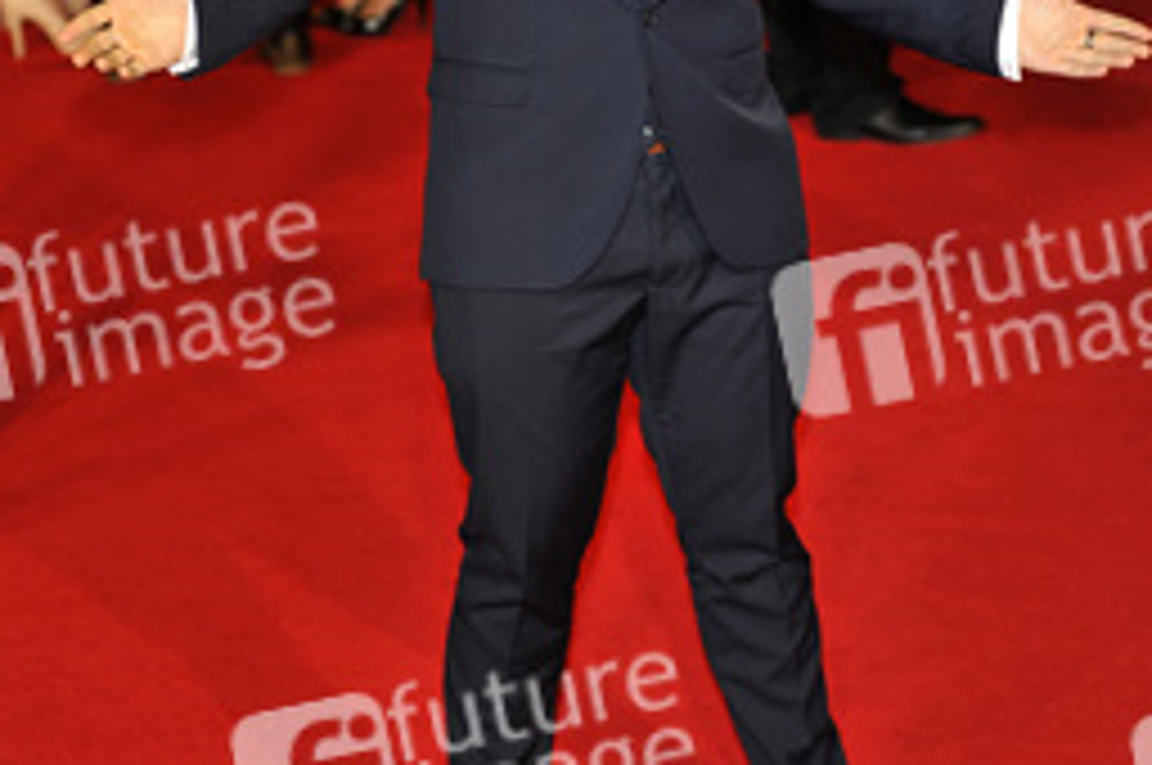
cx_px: 596
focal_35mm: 144
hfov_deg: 14.3
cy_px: 86
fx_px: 4602
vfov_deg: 9.5
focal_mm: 92
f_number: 4
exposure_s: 1/250
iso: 1000
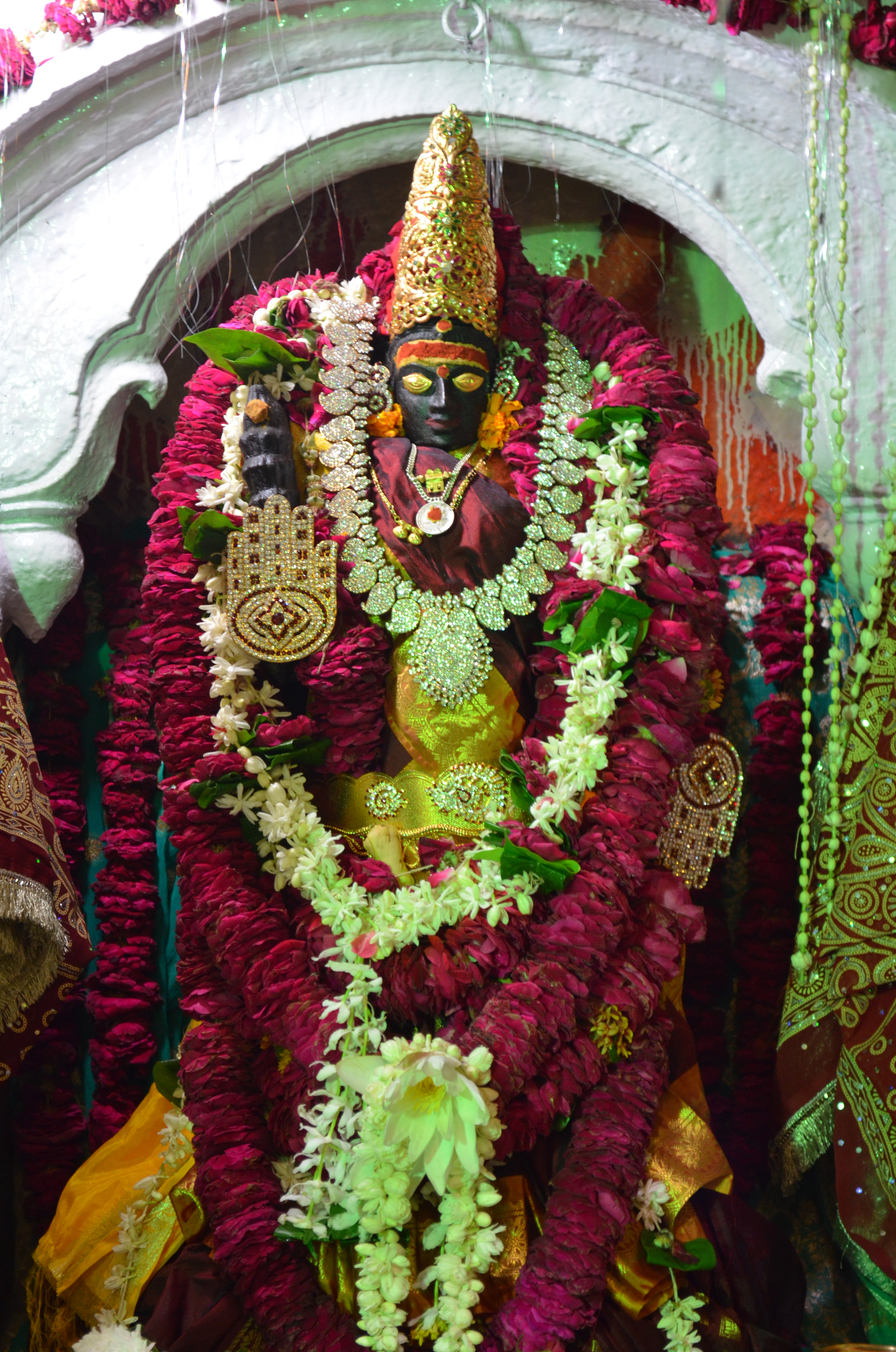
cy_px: 676
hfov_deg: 16.5
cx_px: 448
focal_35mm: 82
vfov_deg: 24.7
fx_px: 3094
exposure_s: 1/30
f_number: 5.6
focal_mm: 55
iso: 900
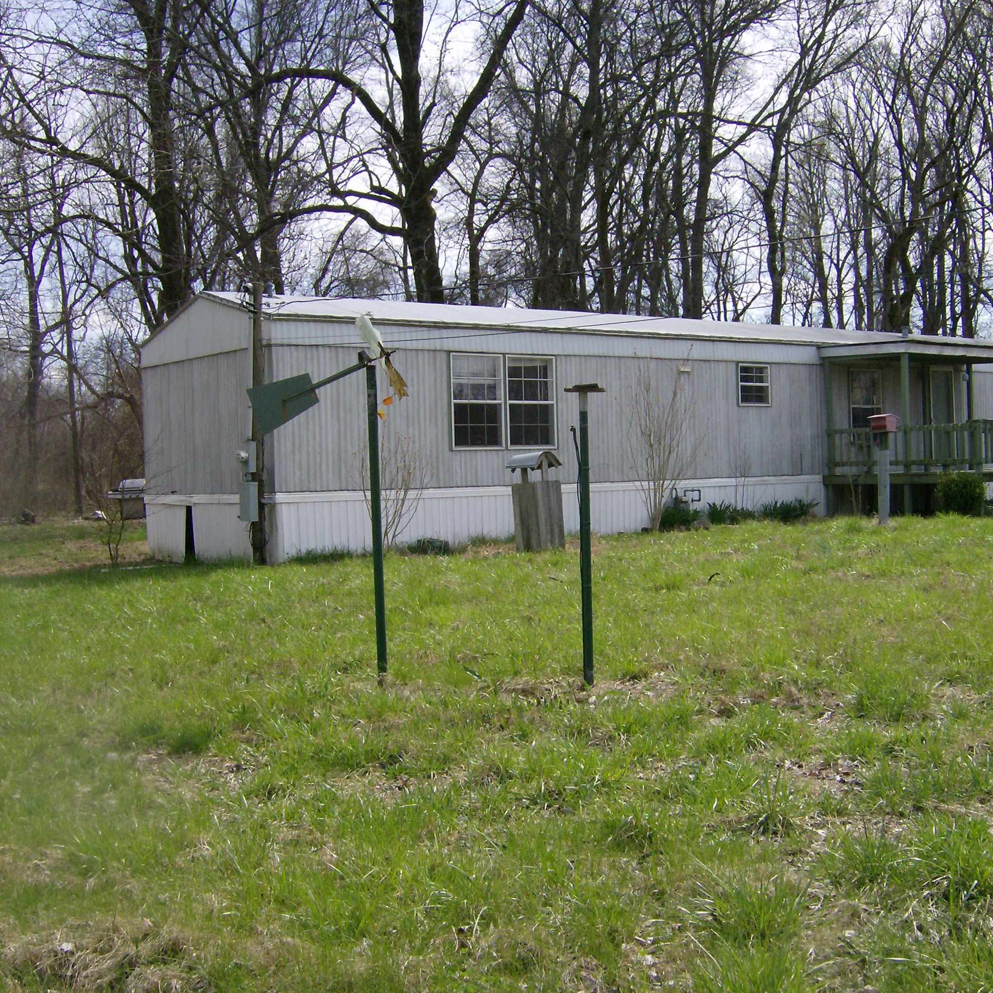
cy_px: 503
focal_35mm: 43
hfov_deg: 39.1
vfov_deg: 39.2
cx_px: 545
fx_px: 1396
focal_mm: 6
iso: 100
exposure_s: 1/587
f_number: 4.7
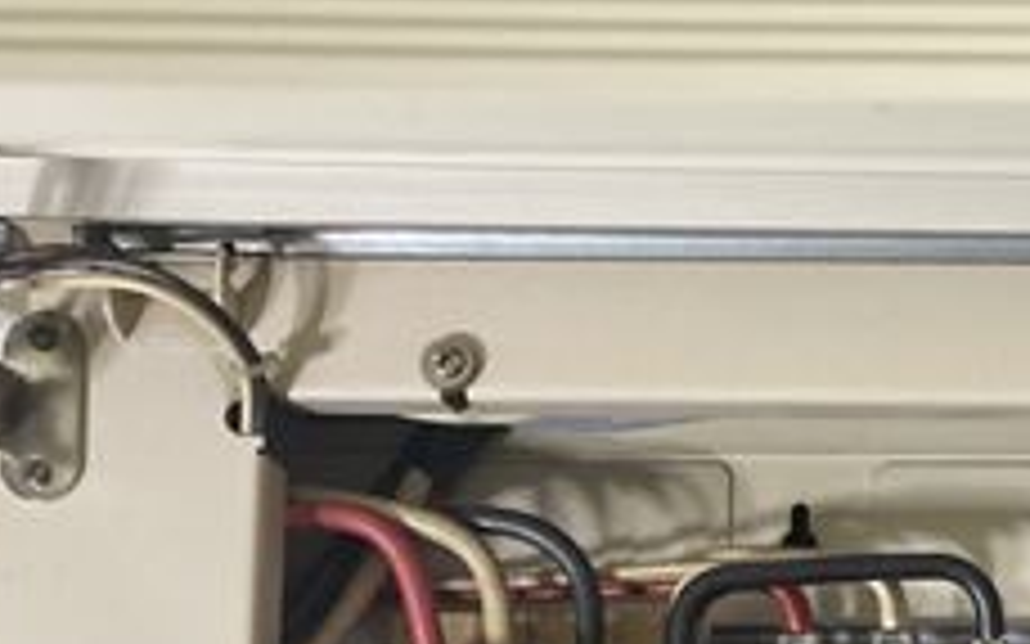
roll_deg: -1.0
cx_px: 1331
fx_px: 2329
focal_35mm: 83
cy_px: 923
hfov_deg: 22.4
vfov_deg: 14.8
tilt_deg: +5.8
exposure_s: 1/66
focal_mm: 3.99
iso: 80
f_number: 1.8
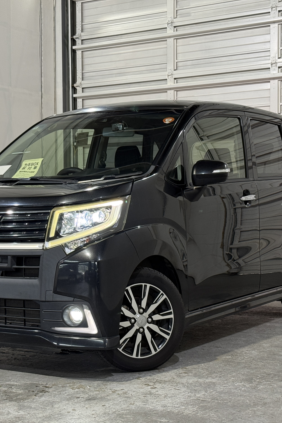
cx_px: 108
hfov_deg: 20.3
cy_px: 211
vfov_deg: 30.1
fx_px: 787
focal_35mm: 67
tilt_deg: -0.1
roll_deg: -0.1
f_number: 1.78
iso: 125
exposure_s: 1/60
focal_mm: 6.76
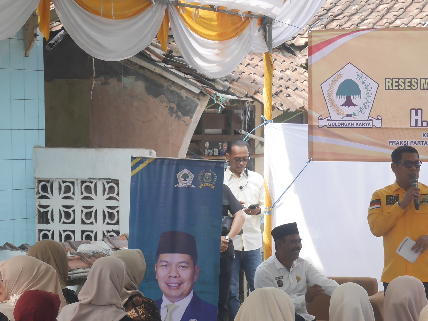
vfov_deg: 10.4
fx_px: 1744
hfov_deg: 13.9
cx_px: 311
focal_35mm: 141
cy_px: 331
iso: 200
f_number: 5.6
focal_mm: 32
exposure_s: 1/100
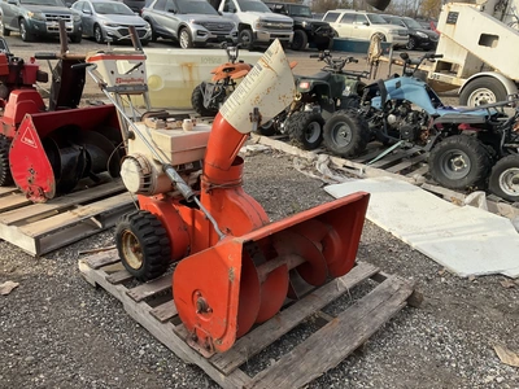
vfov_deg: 48.2
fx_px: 435
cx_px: 260
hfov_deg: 61.7
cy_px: 194
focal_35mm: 29
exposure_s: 1/606
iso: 25
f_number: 1.8
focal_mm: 3
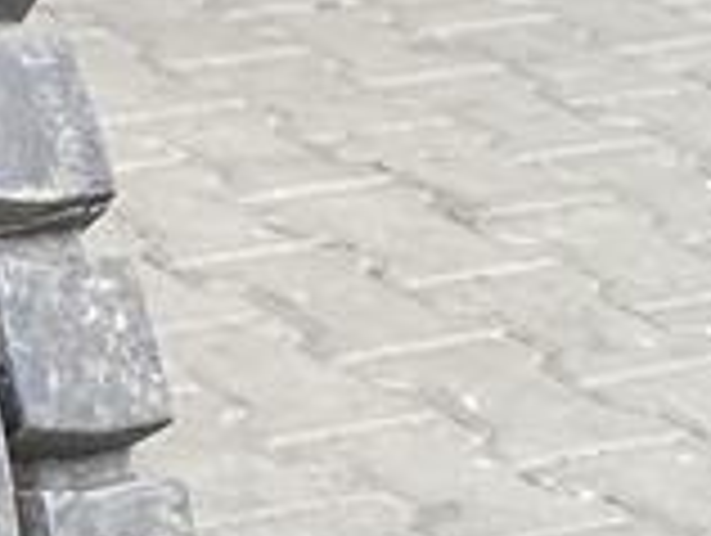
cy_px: 840
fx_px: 4094
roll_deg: -2.2
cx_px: -605
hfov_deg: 9.4
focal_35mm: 199
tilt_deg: -25.4
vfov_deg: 7.3
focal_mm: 4.25
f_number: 1.8
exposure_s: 1/266
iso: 32
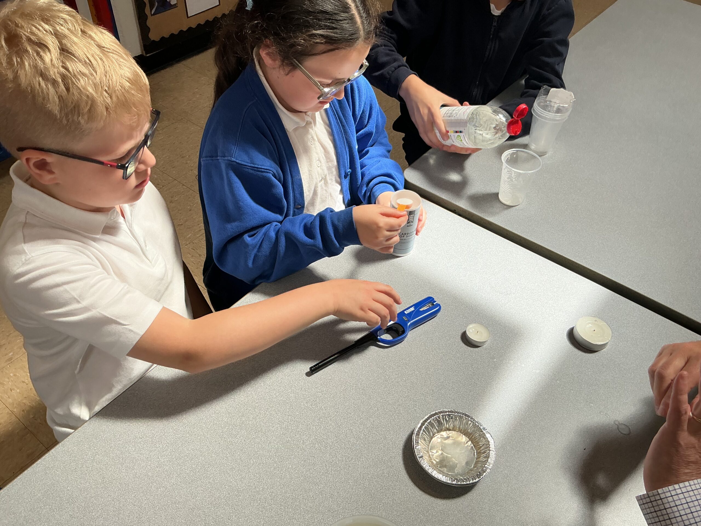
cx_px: 350
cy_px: 263
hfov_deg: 61.7
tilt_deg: -45.6
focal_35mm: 29
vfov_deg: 48.2
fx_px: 587
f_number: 1.8
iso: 25
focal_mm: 3
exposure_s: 1/251
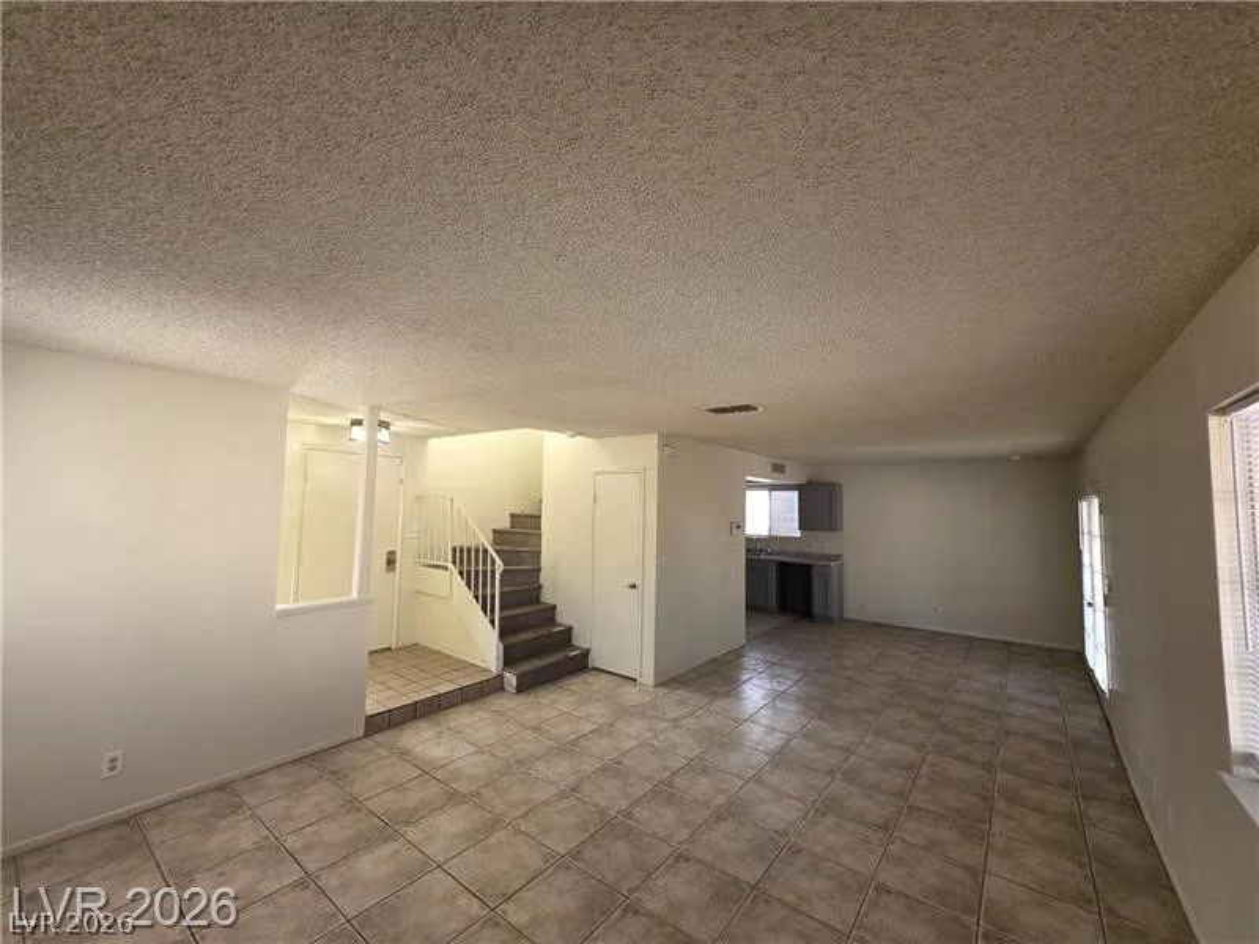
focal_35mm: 13
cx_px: 630
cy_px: 472
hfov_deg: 106.2
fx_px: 473
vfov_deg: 89.9
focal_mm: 2.2
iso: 160
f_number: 1.9
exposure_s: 1/120
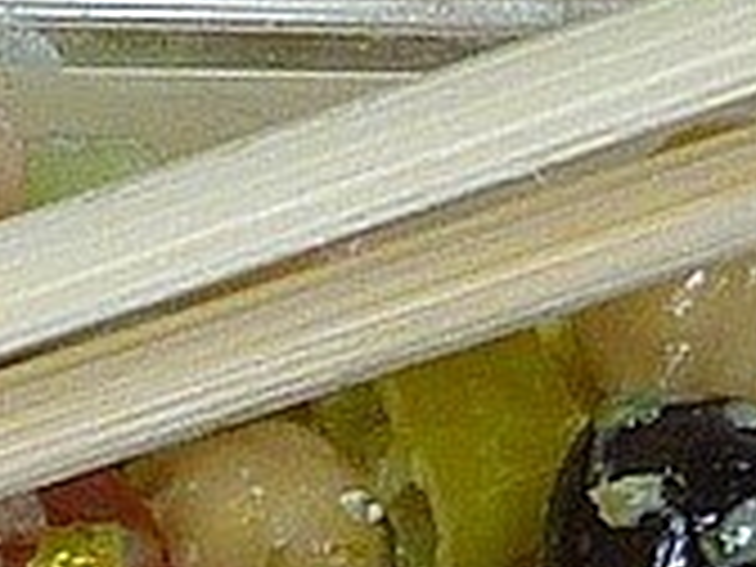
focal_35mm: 420
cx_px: 315
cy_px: 1161
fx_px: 9173
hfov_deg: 4.7
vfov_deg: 3.5
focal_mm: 6.4
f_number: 3
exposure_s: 1/30
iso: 100
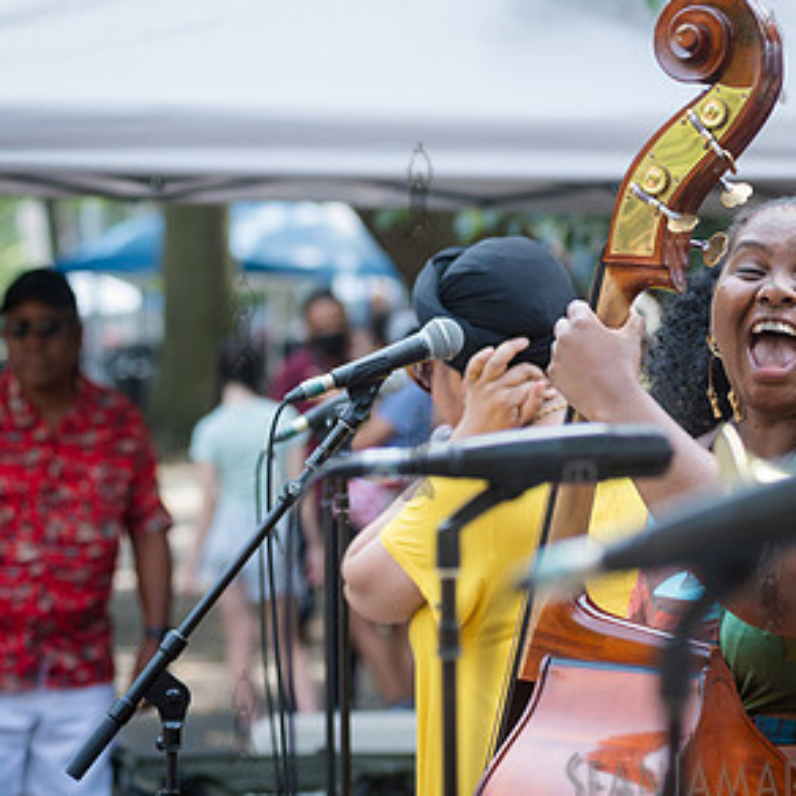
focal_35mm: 169
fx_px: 4397
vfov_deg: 10.3
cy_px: 320
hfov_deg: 10.3
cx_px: 769
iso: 400
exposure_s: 1/320
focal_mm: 100
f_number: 4
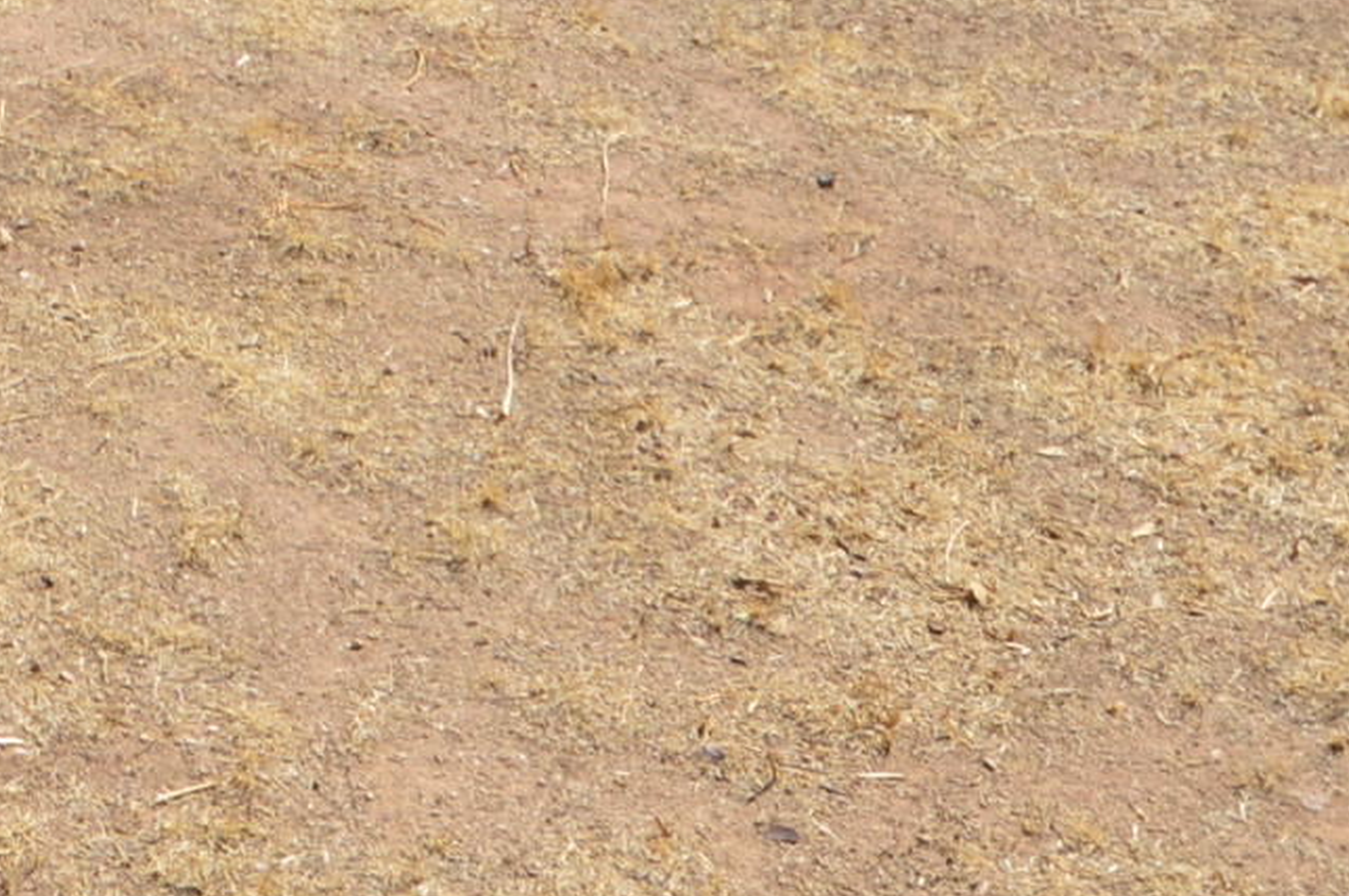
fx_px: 2620
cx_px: -187
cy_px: -493
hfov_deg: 26.3
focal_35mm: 70
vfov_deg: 17.3
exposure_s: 1/200
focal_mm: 10
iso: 100
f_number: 8
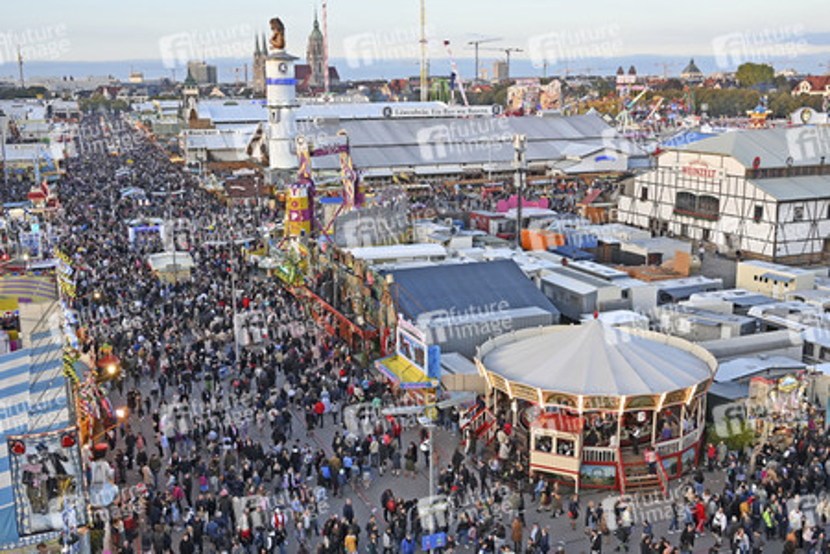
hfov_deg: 53.1
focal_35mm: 36
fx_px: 830
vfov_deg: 36.9
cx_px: 415
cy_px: 277
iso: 400
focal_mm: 24
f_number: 4
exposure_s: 1/250
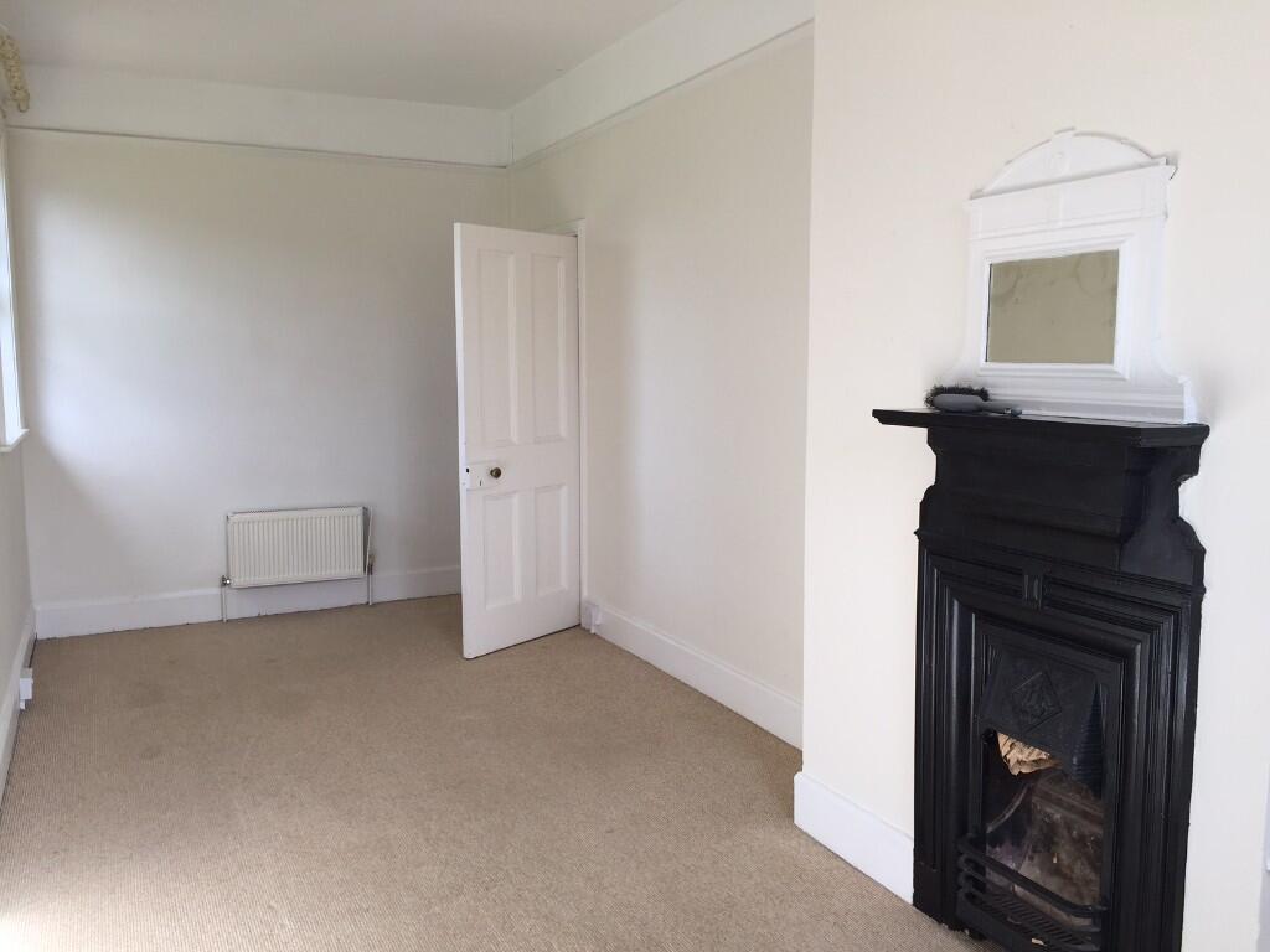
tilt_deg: -6.7
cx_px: 635
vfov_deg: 48.2
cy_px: 476
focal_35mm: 29
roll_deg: -0.6
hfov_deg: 61.7
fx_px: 1064
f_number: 2.2
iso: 32
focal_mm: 4.15
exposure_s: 1/146
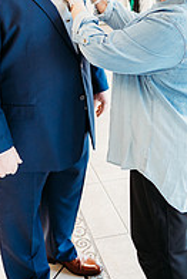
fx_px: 428
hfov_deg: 24.6
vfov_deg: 32.8
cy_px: -10
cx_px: 69
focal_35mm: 55
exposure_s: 1/160
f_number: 1.8
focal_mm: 24
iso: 800
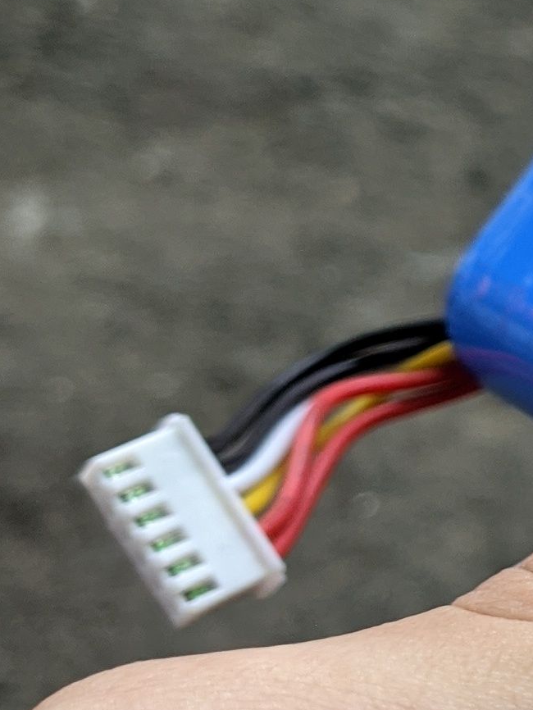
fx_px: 2483
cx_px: 1053
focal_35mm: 121
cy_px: 145
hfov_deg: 11.2
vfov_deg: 16.2
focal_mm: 4.23
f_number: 1.5
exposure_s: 1/60
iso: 134
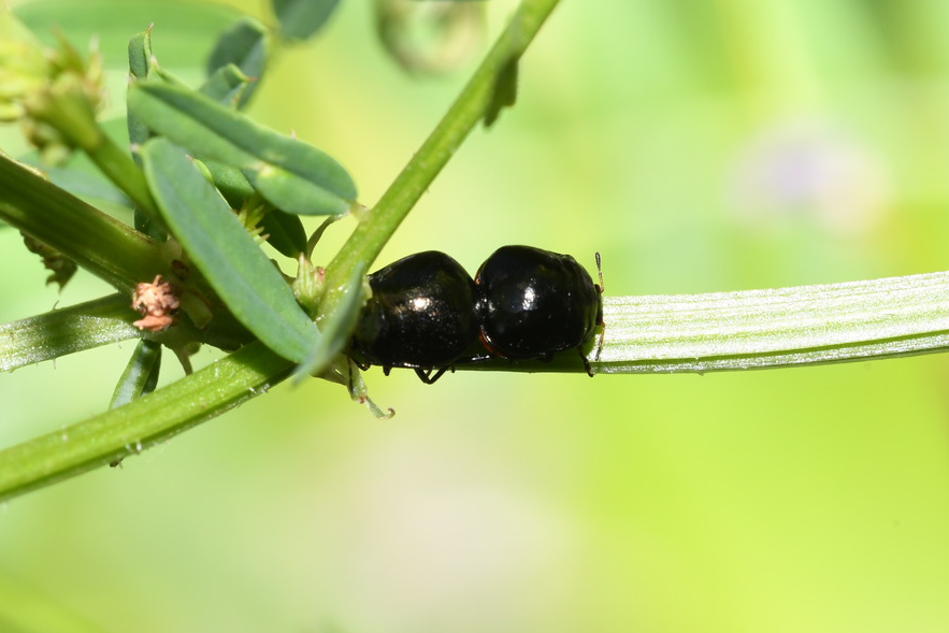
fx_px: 8595
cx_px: 443
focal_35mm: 326
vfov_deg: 4.2
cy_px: 308
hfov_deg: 6.3
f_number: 11
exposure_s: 1/250
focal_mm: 150
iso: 640
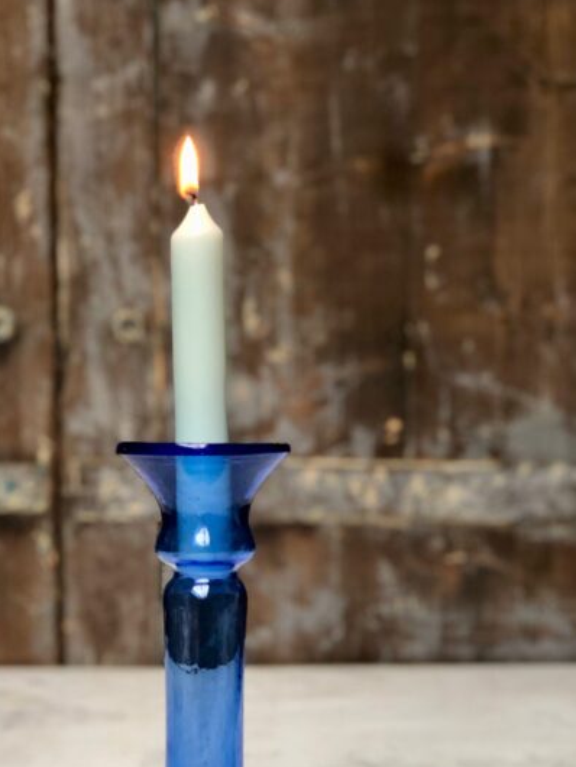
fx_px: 1906
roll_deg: -0.2
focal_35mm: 86
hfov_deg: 17.2
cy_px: 505
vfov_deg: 22.7
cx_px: 217
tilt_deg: -4.8
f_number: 2.8
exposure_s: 1/30
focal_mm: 6.6
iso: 80
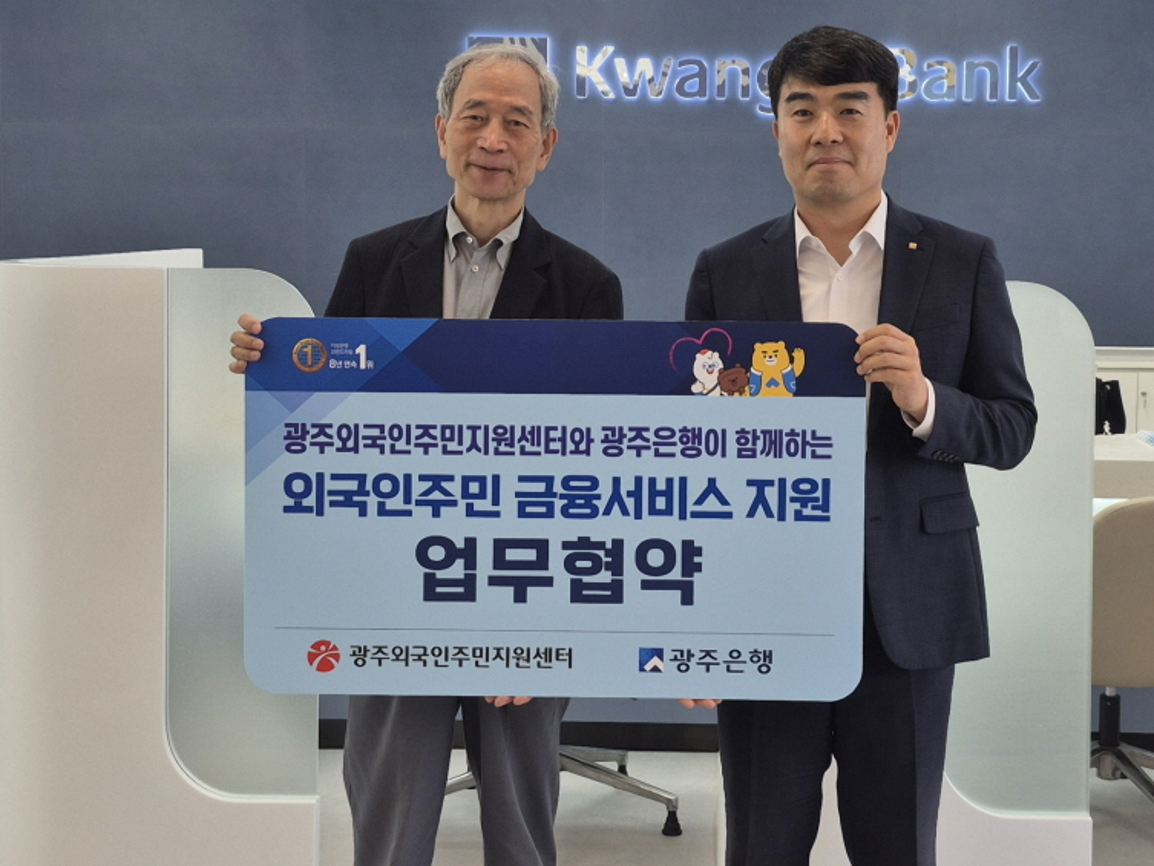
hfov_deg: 34.8
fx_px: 1834
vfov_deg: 26.5
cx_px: 694
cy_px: 313
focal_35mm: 55
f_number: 1.8
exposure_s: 1/120
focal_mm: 5.4
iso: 32
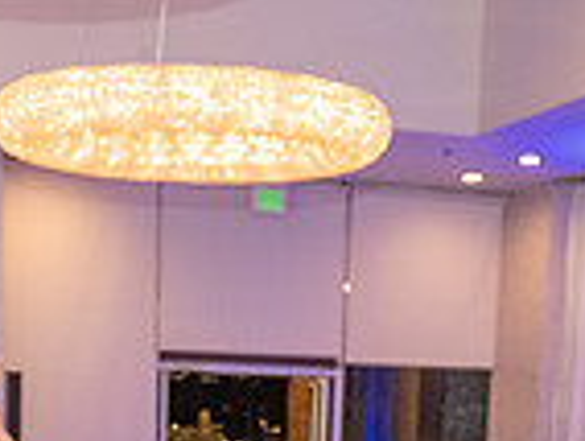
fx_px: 1591
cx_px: 210
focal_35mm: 94
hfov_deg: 20.8
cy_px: 760
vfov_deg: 14.2
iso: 1600
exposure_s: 1/200
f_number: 3.5
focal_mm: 24
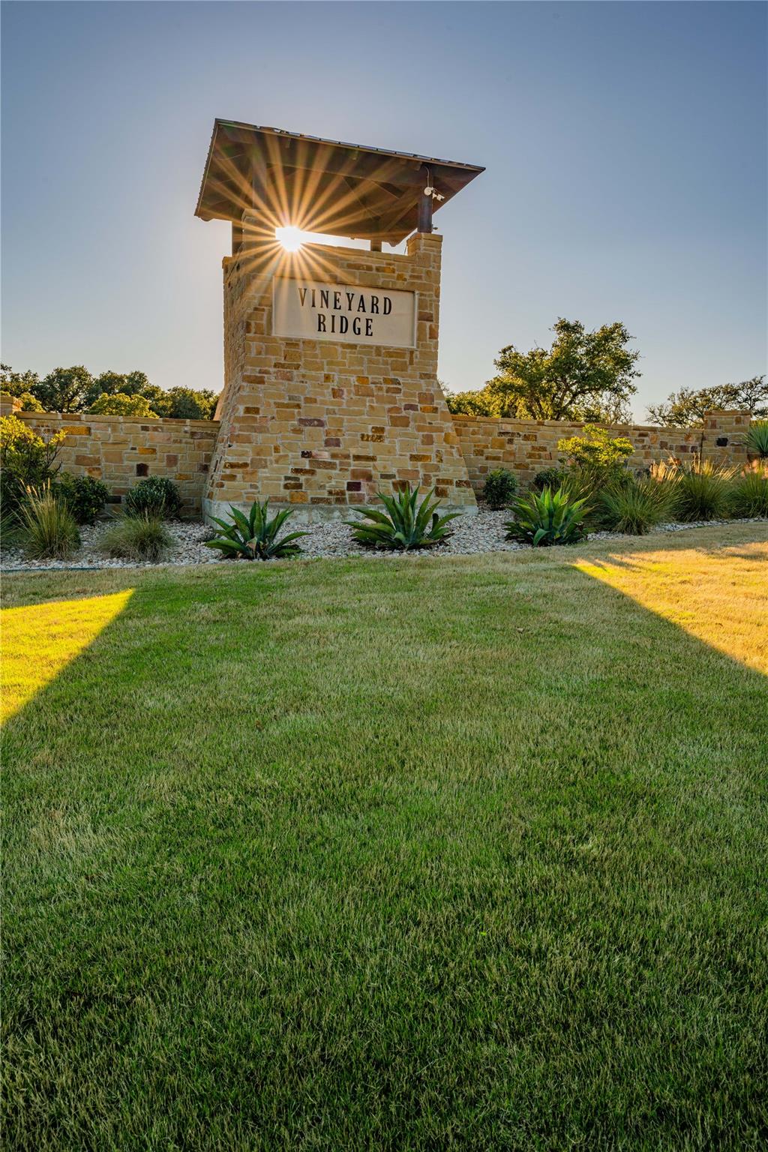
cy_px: 576
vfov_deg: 73.7
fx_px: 768
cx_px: 384
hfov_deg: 53.1
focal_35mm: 24
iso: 100
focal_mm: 24
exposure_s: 1/50
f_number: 14
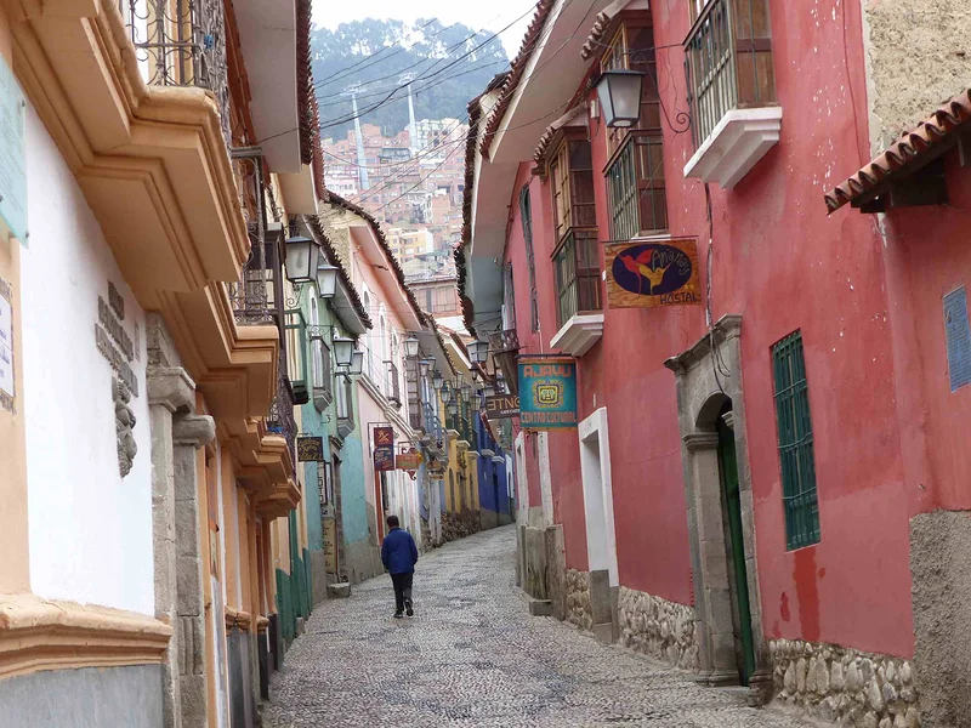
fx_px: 2132
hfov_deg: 25.7
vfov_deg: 19.4
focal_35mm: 76
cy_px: 364
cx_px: 486
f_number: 4
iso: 100
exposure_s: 1/160
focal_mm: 13
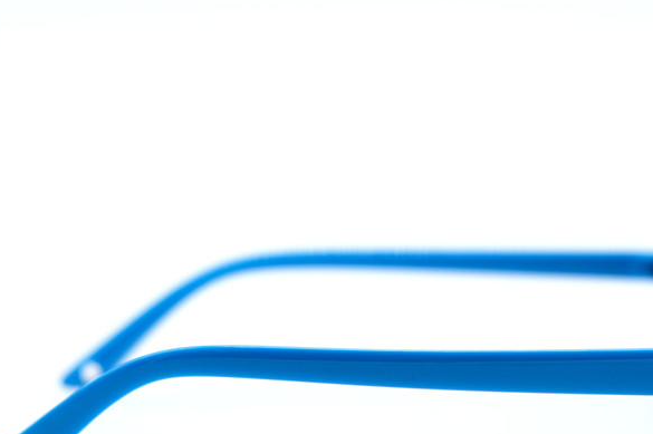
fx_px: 2356
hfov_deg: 15.8
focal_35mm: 130
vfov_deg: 10.5
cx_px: 381
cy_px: 349
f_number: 4
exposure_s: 1/1000
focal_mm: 50.5
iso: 640
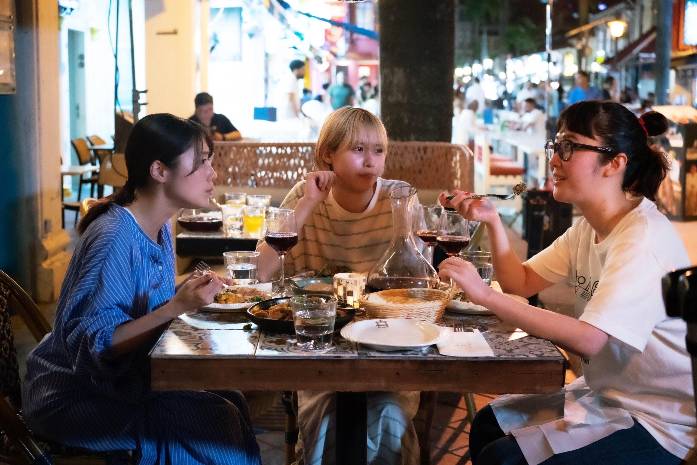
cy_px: 232
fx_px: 968
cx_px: 348
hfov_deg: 39.6
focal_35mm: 50
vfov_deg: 27.0
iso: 12800
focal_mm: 50
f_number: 5
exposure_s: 1/125
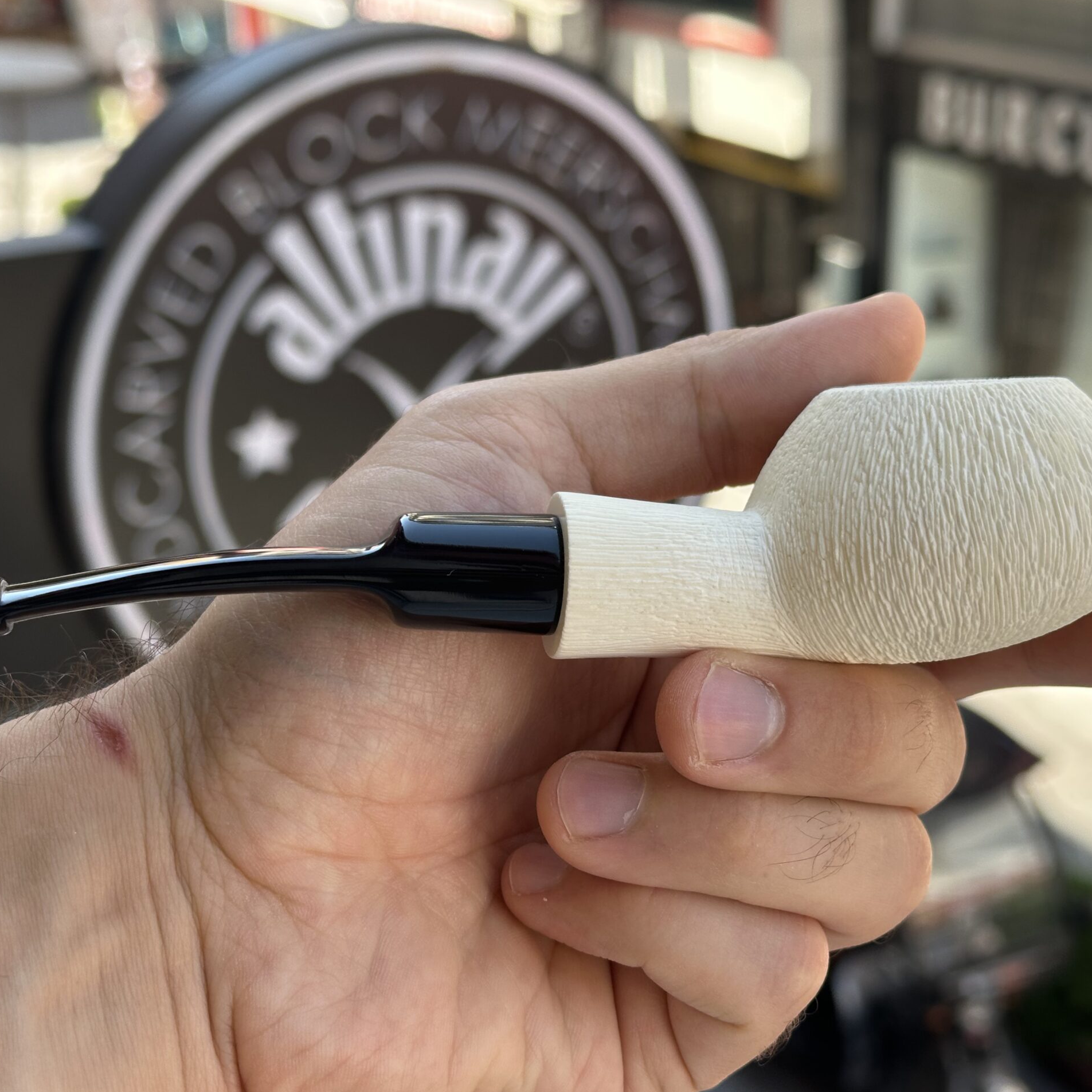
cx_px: 562
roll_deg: +1.3
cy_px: 545
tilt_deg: -21.4
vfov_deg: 30.0
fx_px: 2034
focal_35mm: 57
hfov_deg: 30.0
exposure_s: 1/549
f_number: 1.78
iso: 64
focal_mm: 6.86
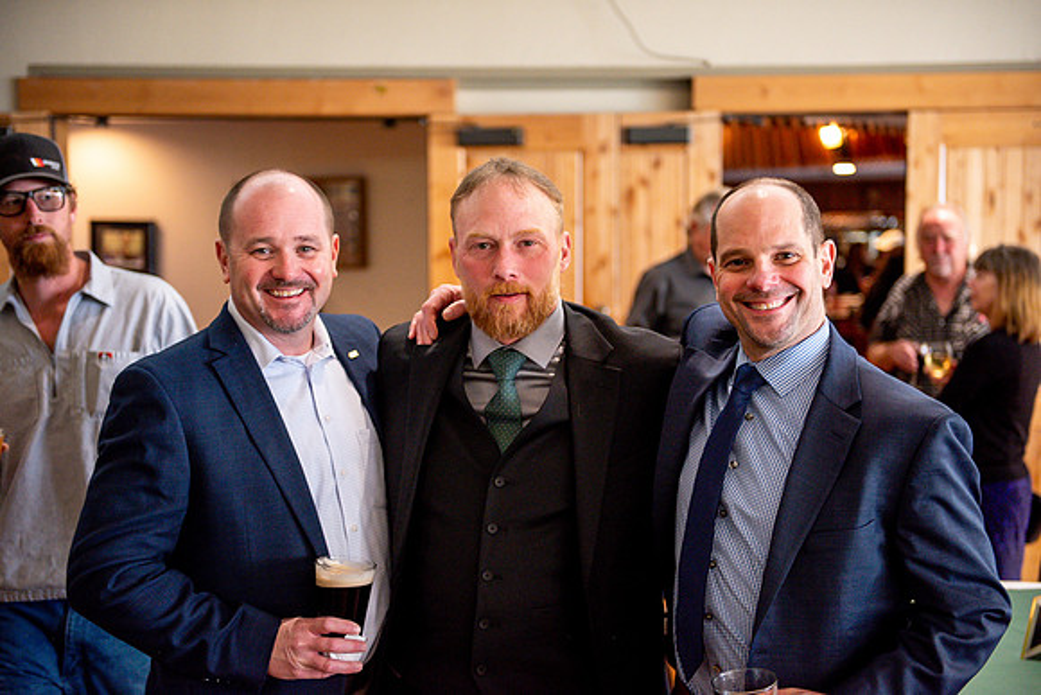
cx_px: 520
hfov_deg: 36.2
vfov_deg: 24.6
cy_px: 348
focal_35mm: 55
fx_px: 1591
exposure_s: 1/160
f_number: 2.8
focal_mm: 55
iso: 2000
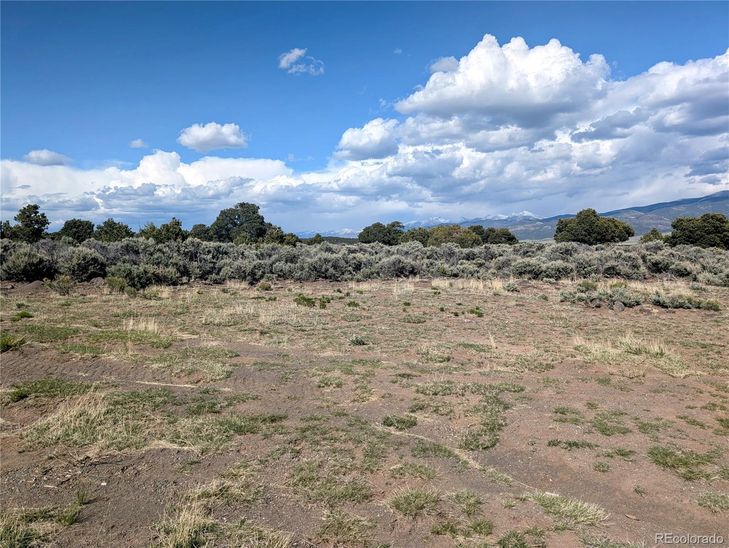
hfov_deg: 71.5
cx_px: 364
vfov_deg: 56.9
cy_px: 274
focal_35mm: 24
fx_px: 506
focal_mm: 6.9
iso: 22
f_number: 1.68
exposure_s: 1/2062
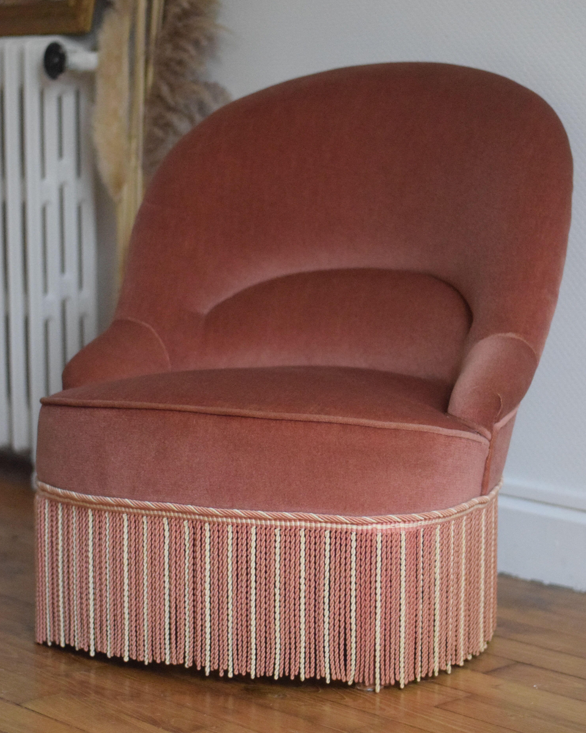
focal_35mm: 85
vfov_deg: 22.5
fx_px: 1843
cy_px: 383
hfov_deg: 18.1
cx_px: 293
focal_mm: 50
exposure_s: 1/500
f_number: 1.8
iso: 6400
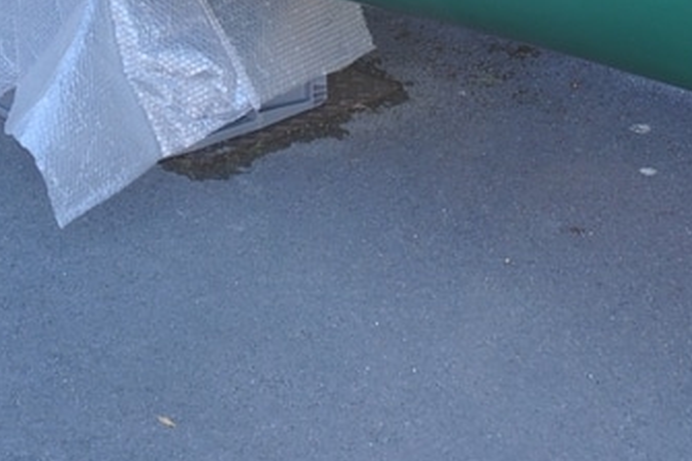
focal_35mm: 156
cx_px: 105
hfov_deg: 13.1
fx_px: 2993
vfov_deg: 8.5
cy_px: -293
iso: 250
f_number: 5
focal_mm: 29
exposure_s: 1/100
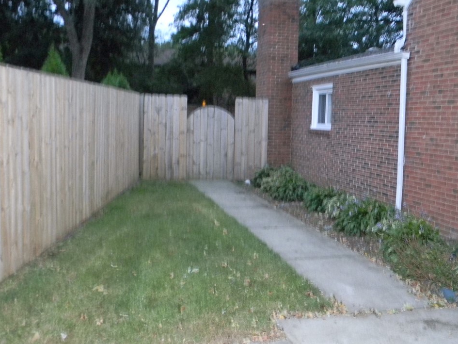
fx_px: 516
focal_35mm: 39
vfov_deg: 36.8
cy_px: 175
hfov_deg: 47.8
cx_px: 239
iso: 750
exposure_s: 1/30
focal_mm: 6.4
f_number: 3.7
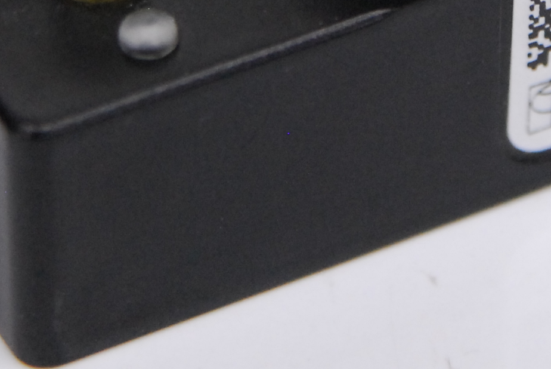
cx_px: 393
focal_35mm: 415
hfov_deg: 5.0
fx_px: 6358
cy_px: -312
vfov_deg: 3.3
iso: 800
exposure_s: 1/160
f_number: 4
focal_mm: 66
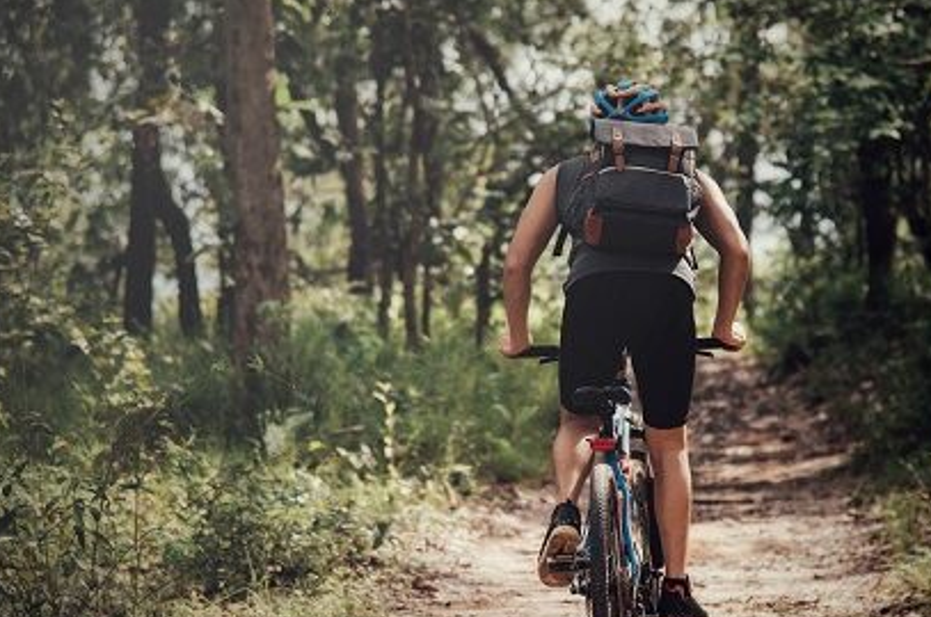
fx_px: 4364
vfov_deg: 8.1
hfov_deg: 12.2
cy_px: 350
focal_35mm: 169
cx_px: 555
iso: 200
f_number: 4
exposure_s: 1/500
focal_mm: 120
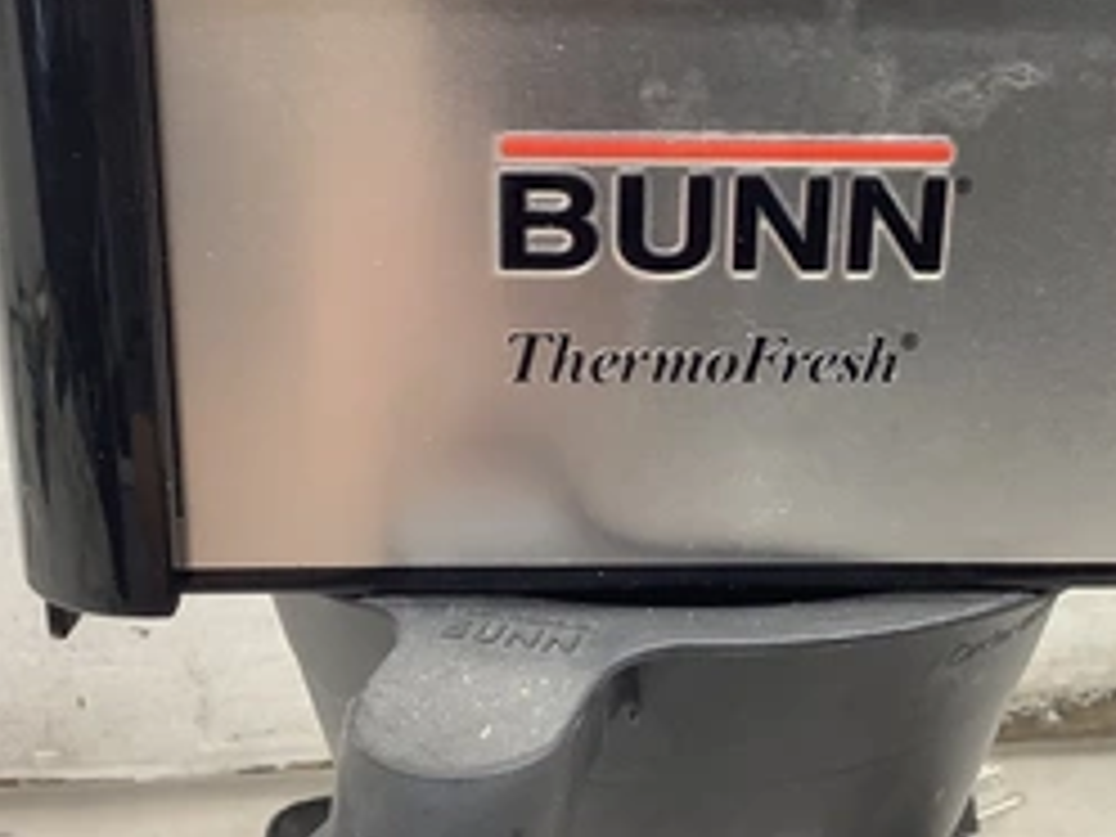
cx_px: 639
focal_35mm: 50
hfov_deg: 38.1
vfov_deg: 29.1
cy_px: 405
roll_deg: -0.7
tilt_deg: -18.9
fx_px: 1612
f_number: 2.4
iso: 64
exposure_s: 1/60
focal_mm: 3.3
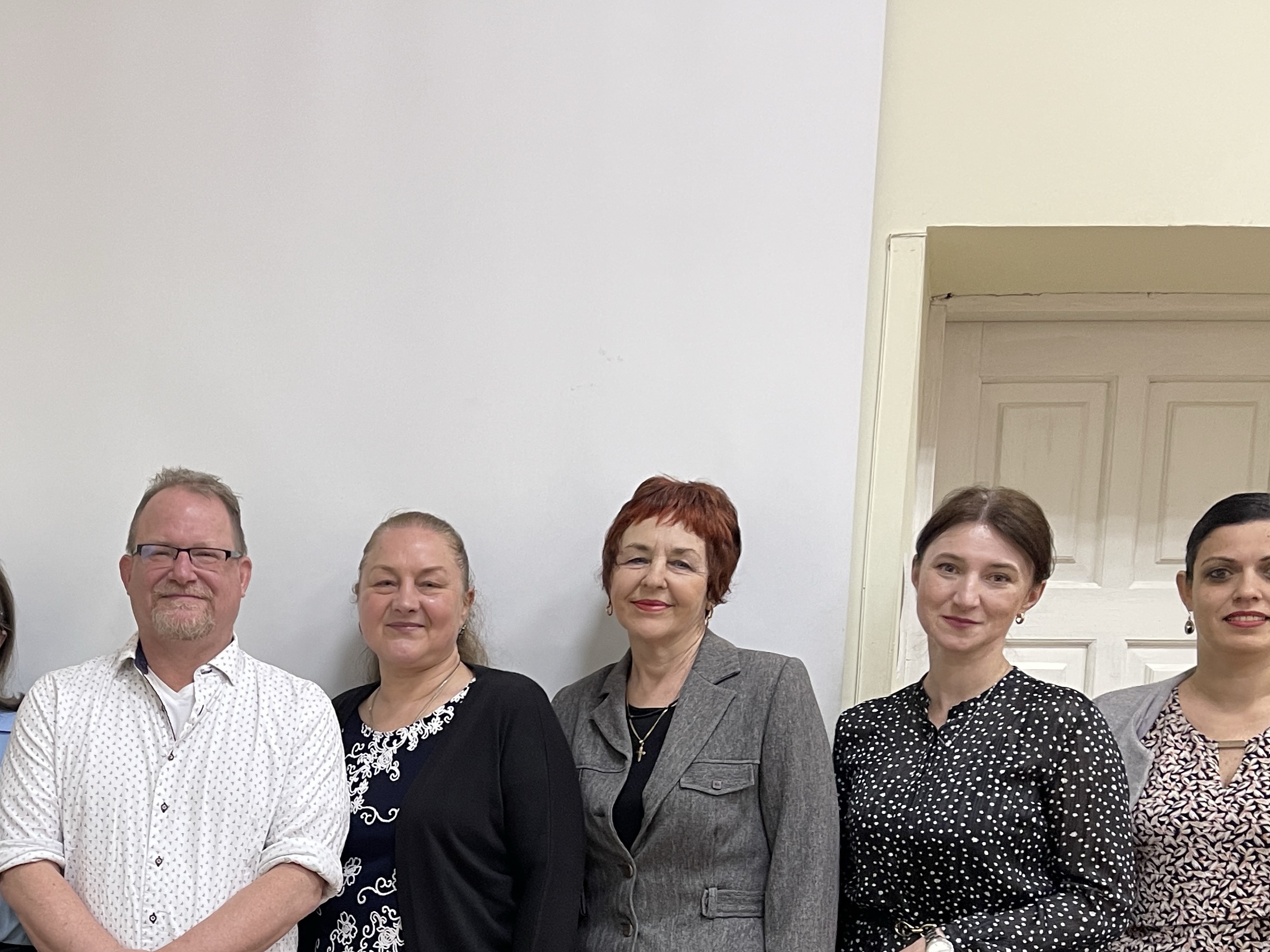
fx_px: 1651
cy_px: 849
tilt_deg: -8.2
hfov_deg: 40.6
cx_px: 288
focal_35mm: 45
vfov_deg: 30.8
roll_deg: -1.4
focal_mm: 5.1
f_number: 1.6
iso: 250
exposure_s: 1/50
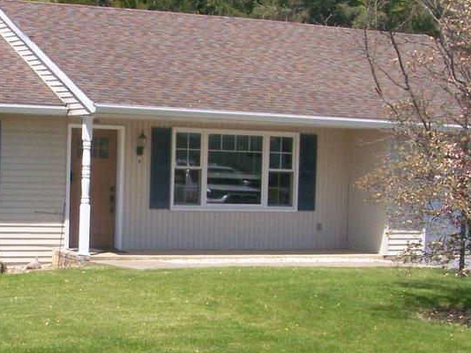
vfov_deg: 16.5
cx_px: 80
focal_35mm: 89
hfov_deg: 21.7
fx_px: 1210
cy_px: 252
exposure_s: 1/640
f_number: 4
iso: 80
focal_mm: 5.85
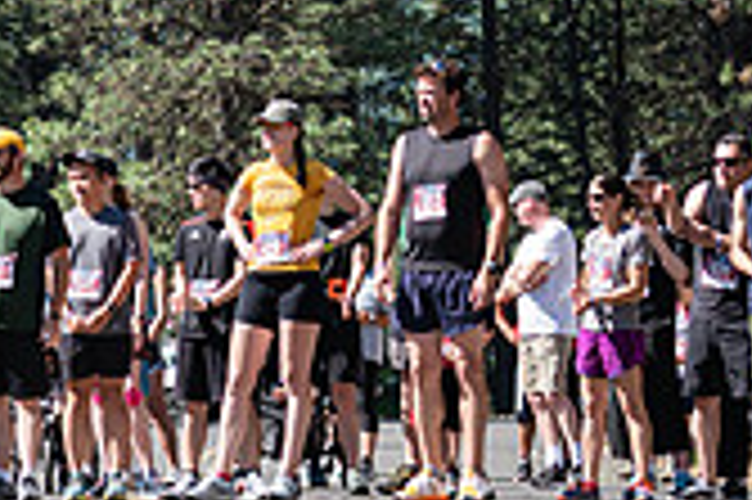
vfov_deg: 3.7
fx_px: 7721
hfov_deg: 5.6
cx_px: -140
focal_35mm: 370
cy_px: 337
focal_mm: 98
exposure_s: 1/500
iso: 100
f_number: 4
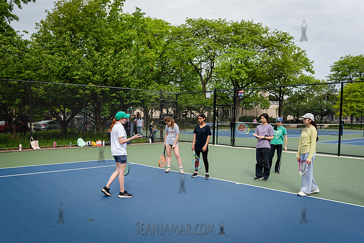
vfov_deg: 39.3
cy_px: 135
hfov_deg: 56.1
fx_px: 339
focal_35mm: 34
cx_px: 154
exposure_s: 1/1000
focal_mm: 29
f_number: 4
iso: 200
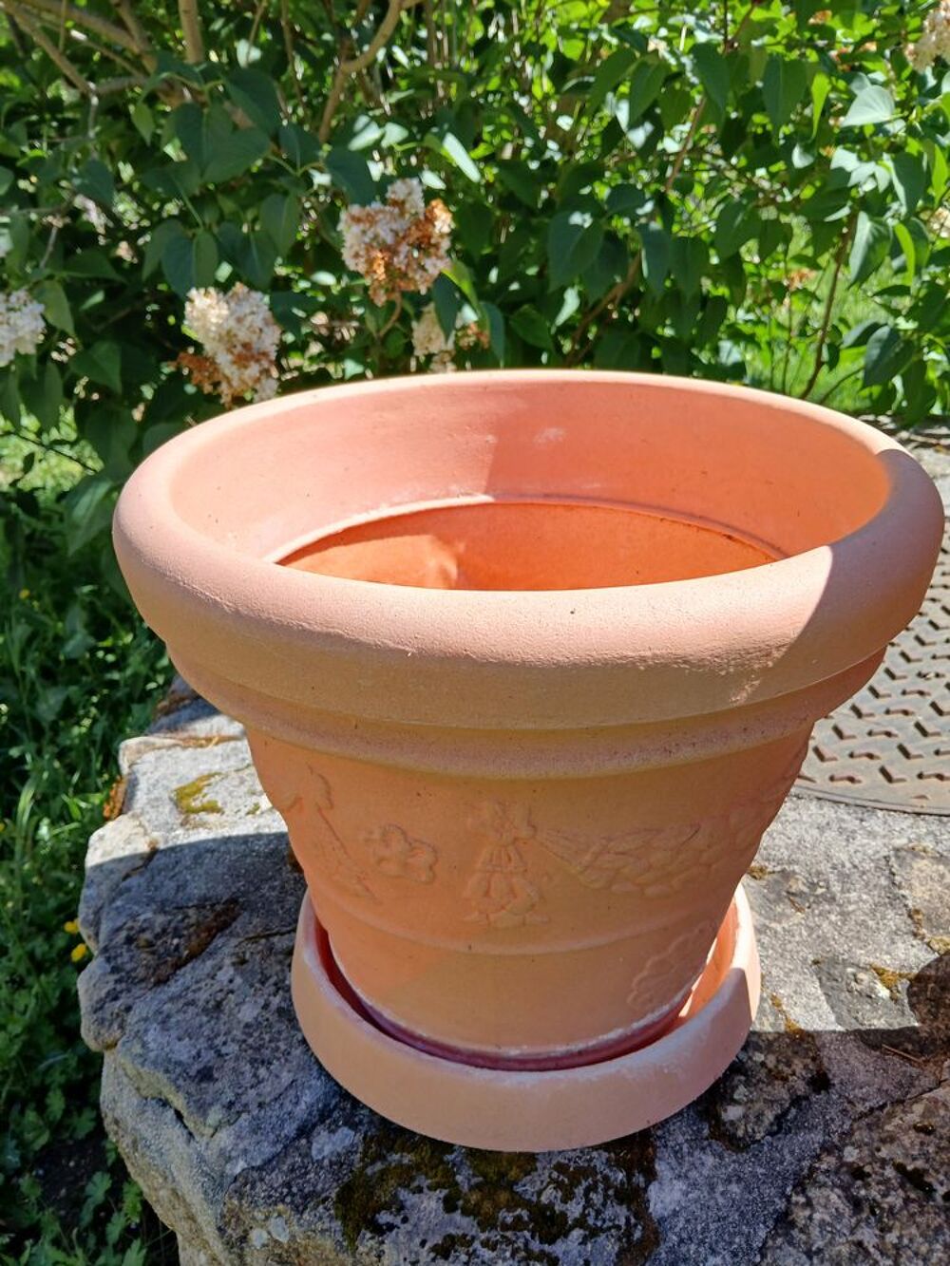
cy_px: 633
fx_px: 951
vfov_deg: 67.3
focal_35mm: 26
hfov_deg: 53.1
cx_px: 475
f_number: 1.8
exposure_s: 1/353
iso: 20
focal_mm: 3.98
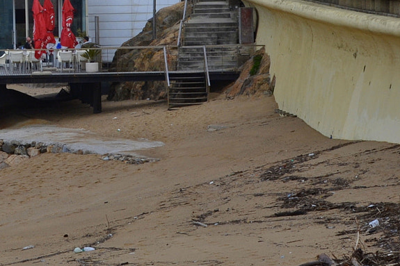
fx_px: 2548
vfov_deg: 6.0
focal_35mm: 229
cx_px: -156
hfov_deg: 8.8
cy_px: -56
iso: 100
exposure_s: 1/250
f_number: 11
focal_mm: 55
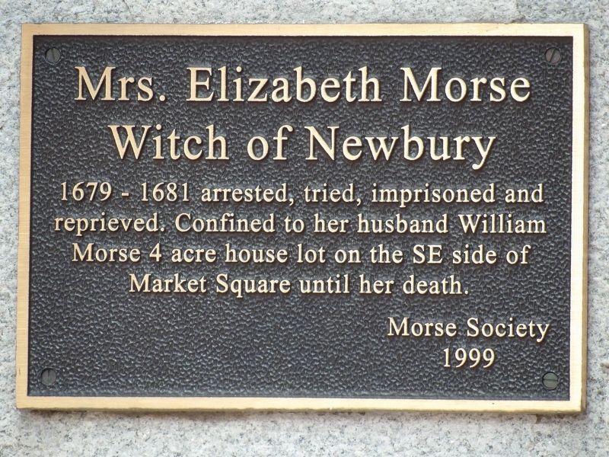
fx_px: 12649
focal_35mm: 719
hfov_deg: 2.8
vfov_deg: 2.1
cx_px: 304
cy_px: 228
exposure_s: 1/50
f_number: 4.4
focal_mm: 128.9
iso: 386
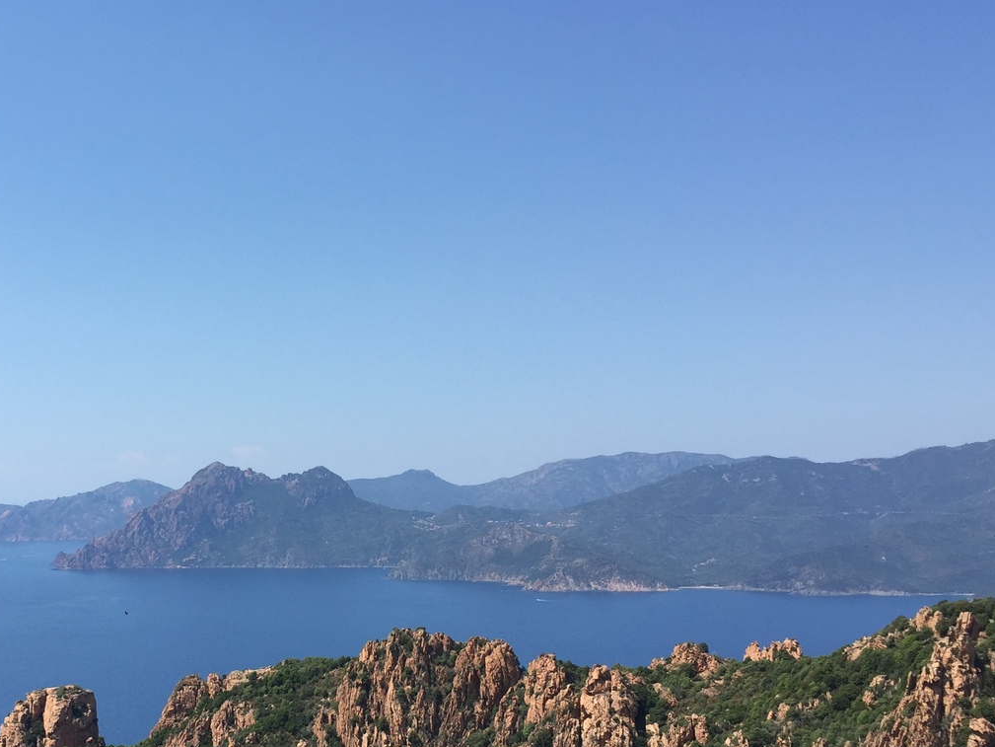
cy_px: 537
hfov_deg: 40.3
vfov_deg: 31.1
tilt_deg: -1.9
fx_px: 1322
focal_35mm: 46
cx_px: 272
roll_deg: -0.3
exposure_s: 1/1883
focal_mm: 4.15
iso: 32
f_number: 2.2
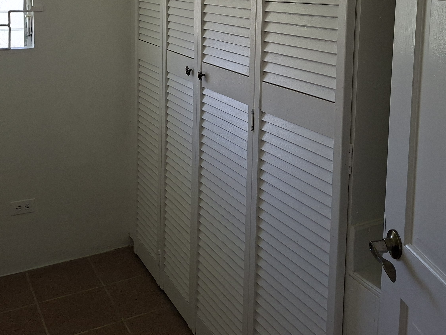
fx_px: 528
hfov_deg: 45.7
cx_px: 254
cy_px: 42
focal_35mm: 41
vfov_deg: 33.5
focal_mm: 5.54
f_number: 1.8
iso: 200
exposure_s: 1/120
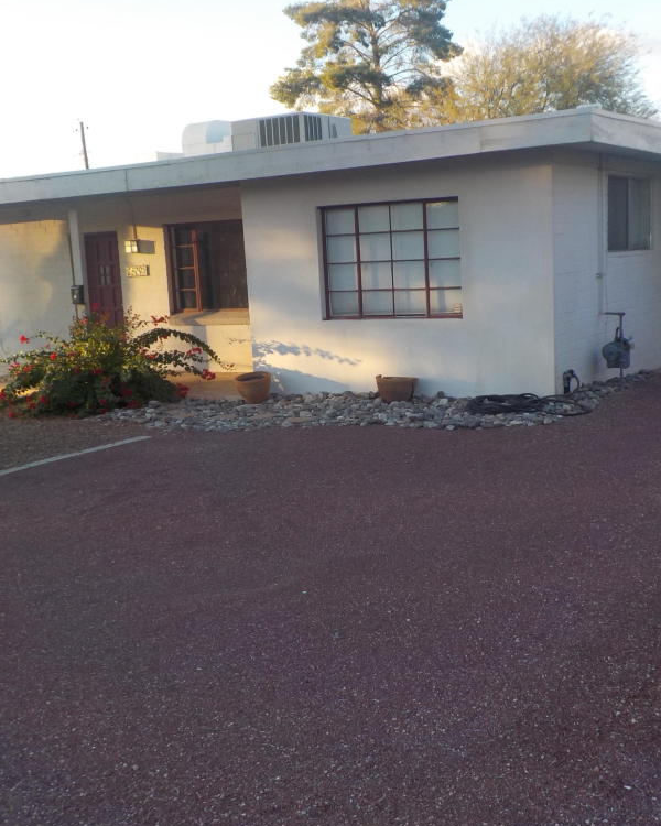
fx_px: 978
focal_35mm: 40
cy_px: 417
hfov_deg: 37.3
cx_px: 344
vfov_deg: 45.8
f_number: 3.3
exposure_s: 1/160
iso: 125
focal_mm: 4.1
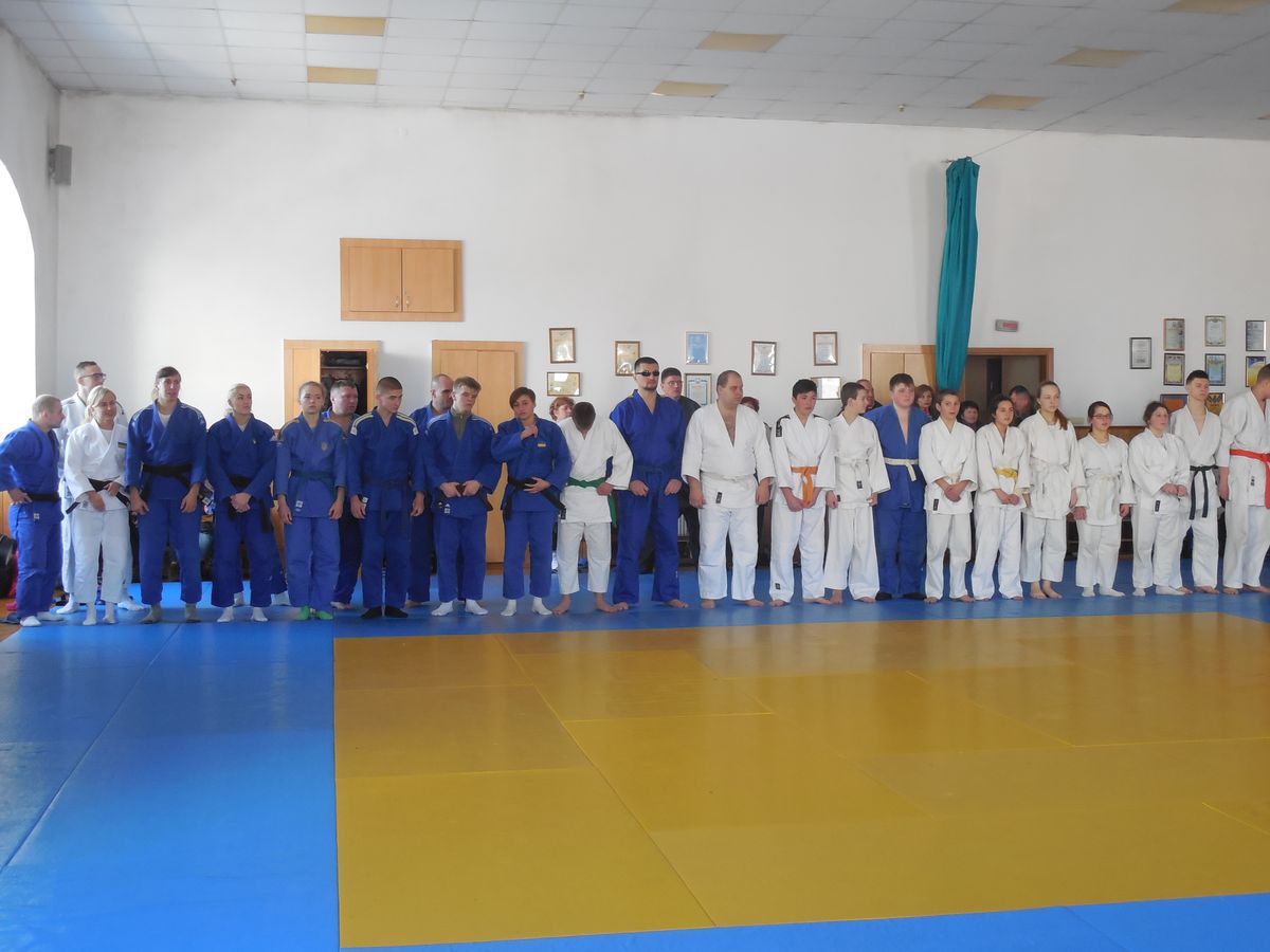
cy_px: 476
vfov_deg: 33.6
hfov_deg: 43.9
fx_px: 1578
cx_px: 635
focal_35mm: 43
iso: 280
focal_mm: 7.8
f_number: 3.9
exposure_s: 1/30
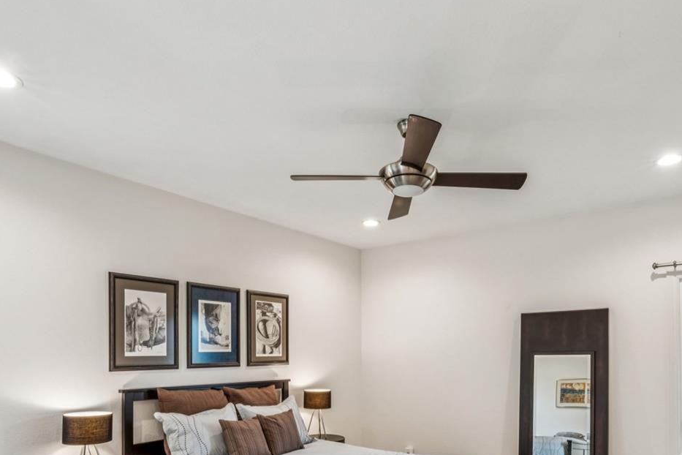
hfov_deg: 73.7
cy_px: 351
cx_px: 360
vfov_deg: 50.5
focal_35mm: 24
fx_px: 455
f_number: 22
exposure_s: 1
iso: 125
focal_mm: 14
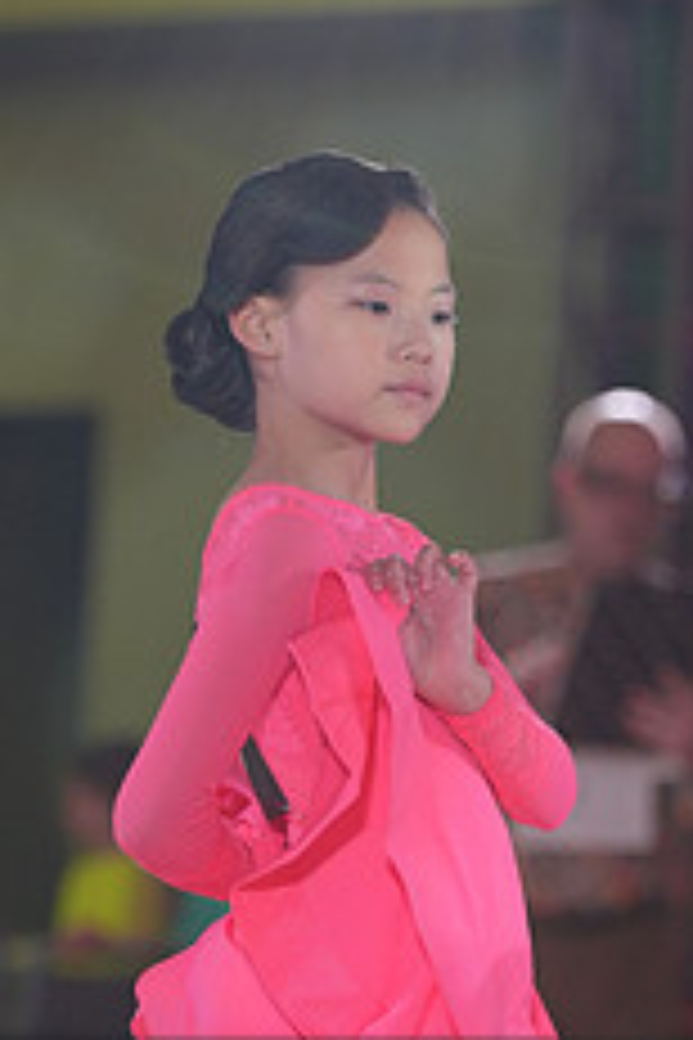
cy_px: 1189
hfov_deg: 3.5
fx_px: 11231
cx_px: 151
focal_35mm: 389
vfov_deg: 5.3
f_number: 4
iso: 1000
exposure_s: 1/400
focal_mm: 155
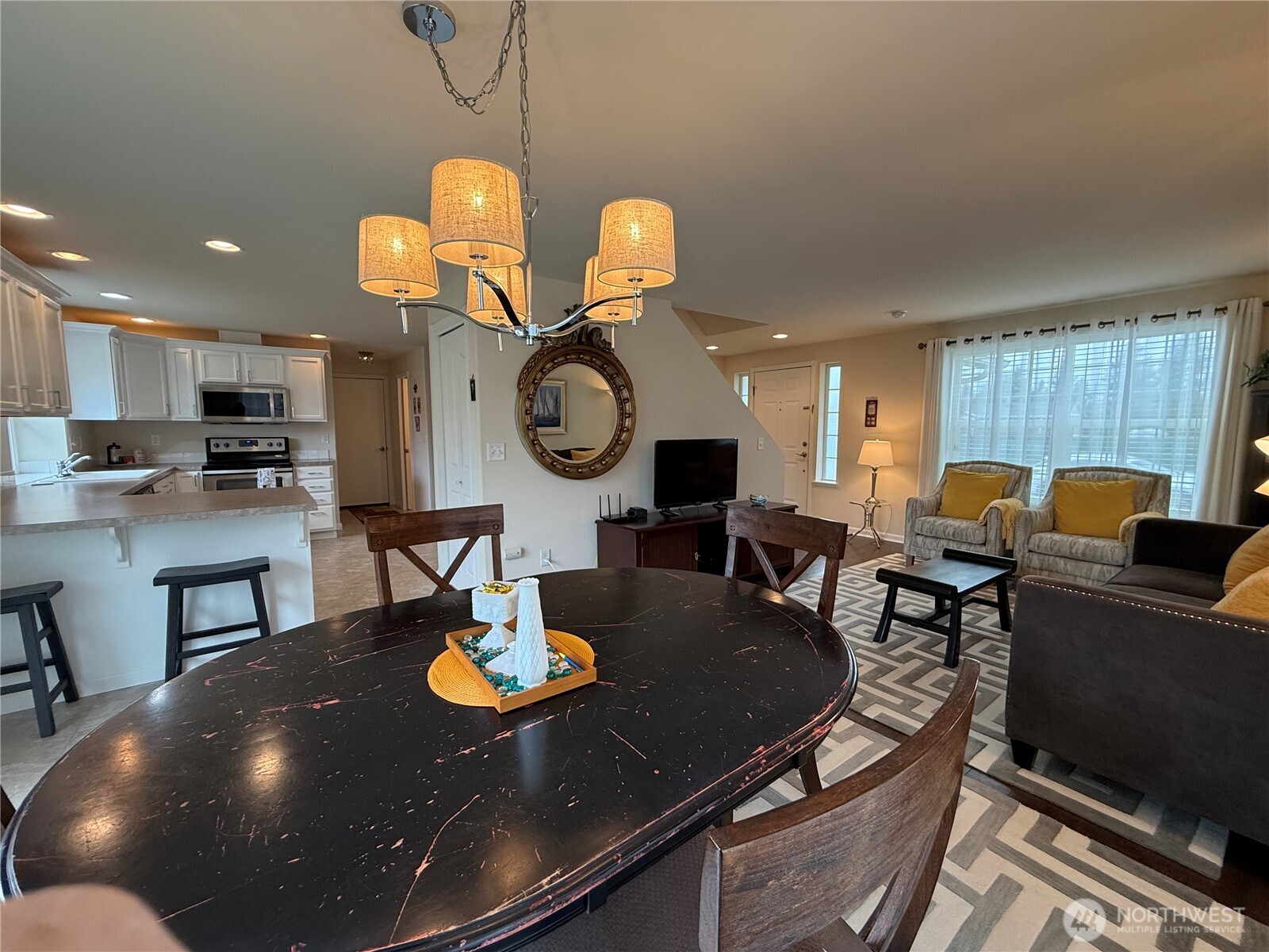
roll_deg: +0.1
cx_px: 634
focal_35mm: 14
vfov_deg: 85.7
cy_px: 476
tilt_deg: -4.6
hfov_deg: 102.1
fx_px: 513
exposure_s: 1/120
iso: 160
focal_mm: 2.22
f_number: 2.2
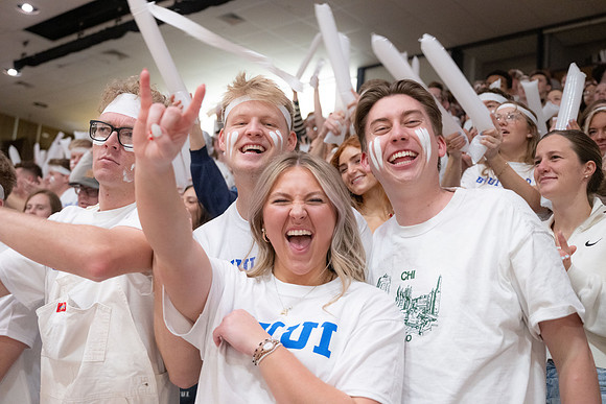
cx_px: 303
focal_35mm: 45
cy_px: 202
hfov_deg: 43.6
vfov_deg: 29.9
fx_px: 758
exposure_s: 1/160
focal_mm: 45
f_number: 4
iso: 2500
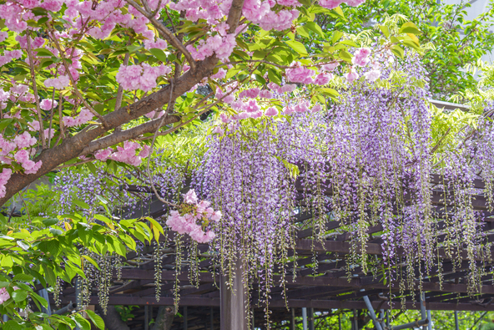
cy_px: 165
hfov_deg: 26.3
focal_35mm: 77
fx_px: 1057
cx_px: 247
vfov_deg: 17.7
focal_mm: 77
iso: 200
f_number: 8
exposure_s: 1/80
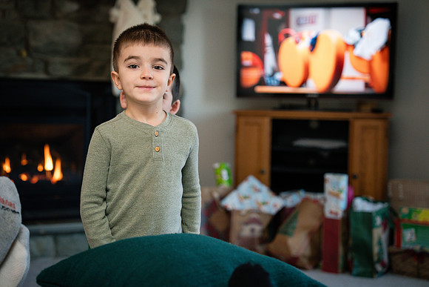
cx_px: 214
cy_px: 144
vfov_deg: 19.5
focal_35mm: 70
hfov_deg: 28.8
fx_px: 834
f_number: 2.8
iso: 1250
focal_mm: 70
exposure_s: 1/250
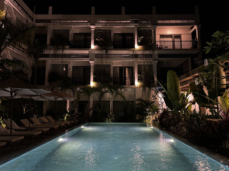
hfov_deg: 67.3
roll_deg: +0.0
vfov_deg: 53.1
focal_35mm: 26
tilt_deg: +7.3
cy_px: 86
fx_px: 172
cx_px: 114
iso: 640
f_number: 1.5
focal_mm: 5.7
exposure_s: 1/33
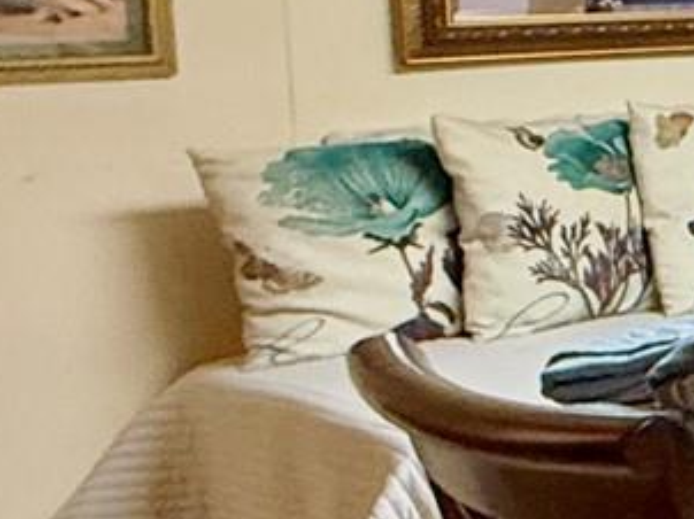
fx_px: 1903
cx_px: 1786
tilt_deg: -3.4
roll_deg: +1.5
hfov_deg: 13.3
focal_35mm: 95
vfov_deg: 15.4
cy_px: 80
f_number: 2.2
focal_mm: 2.22
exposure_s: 1/60
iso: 320
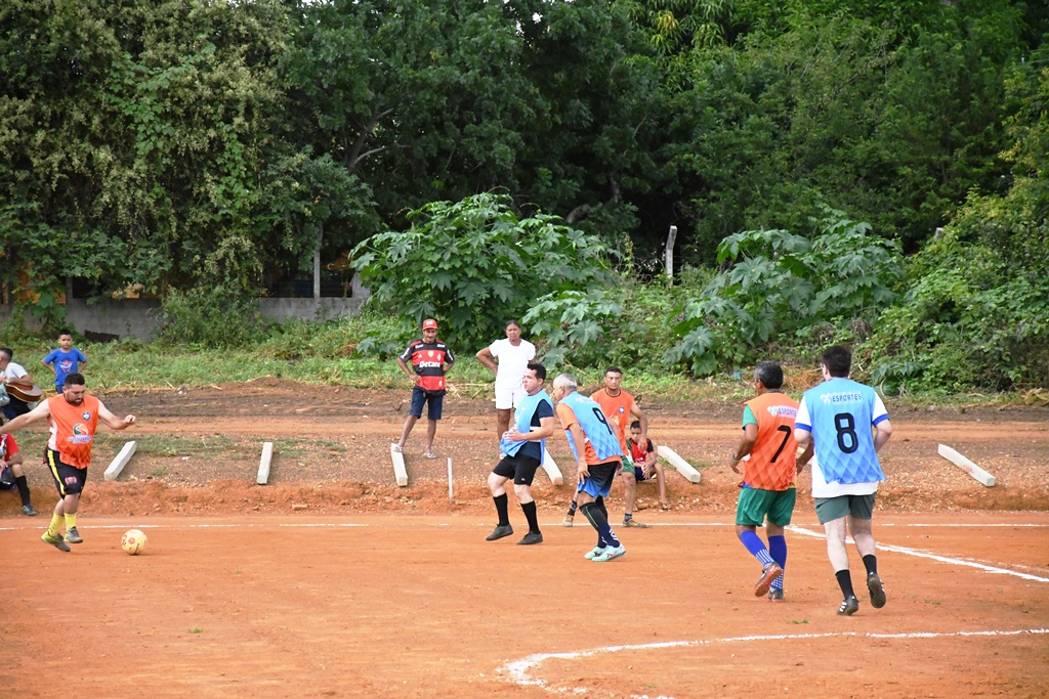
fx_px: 5071
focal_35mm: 174
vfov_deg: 7.9
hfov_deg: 11.8
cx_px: 524
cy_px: 350
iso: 6400
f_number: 5.6
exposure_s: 1/8000
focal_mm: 116
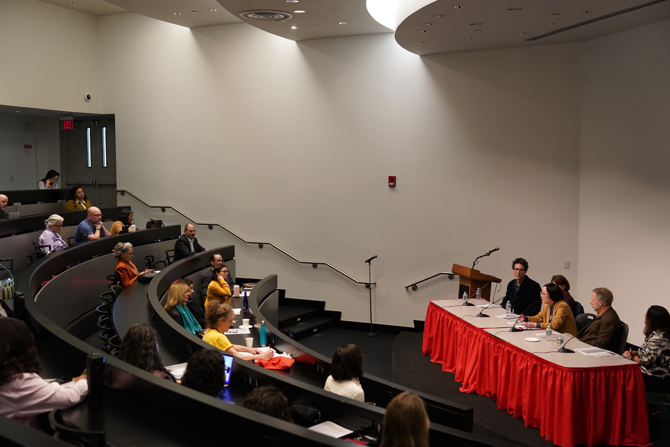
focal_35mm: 43
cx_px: 335
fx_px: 800
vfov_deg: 31.2
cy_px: 224
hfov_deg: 45.4
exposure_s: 1/160
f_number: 2.8
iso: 2500
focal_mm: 43
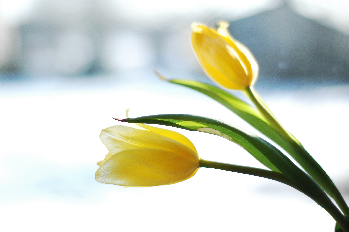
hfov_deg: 27.0
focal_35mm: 75
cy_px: 116
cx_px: 174
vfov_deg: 18.1
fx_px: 726
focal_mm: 50
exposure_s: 1/2000
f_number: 1.8
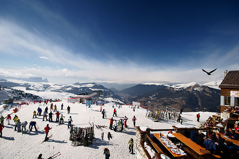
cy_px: 80
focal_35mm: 15
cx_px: 120
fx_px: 100
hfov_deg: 100.4
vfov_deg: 77.4
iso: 200
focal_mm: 10
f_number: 9.5
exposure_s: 1/200
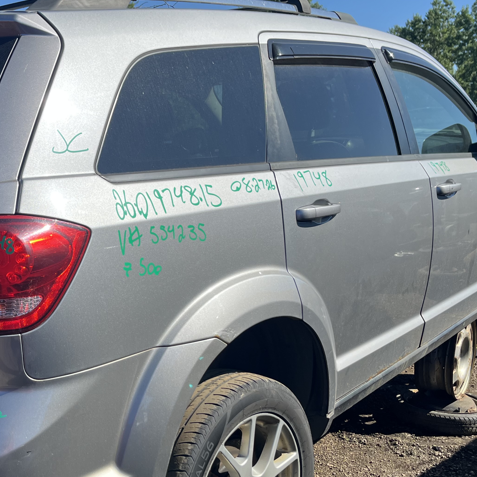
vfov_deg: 37.3
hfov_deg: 36.7
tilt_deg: -10.5
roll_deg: +1.6
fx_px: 702
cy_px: 300
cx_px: 123
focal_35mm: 45
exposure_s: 1/2410
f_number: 1.6
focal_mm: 5.1
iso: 50
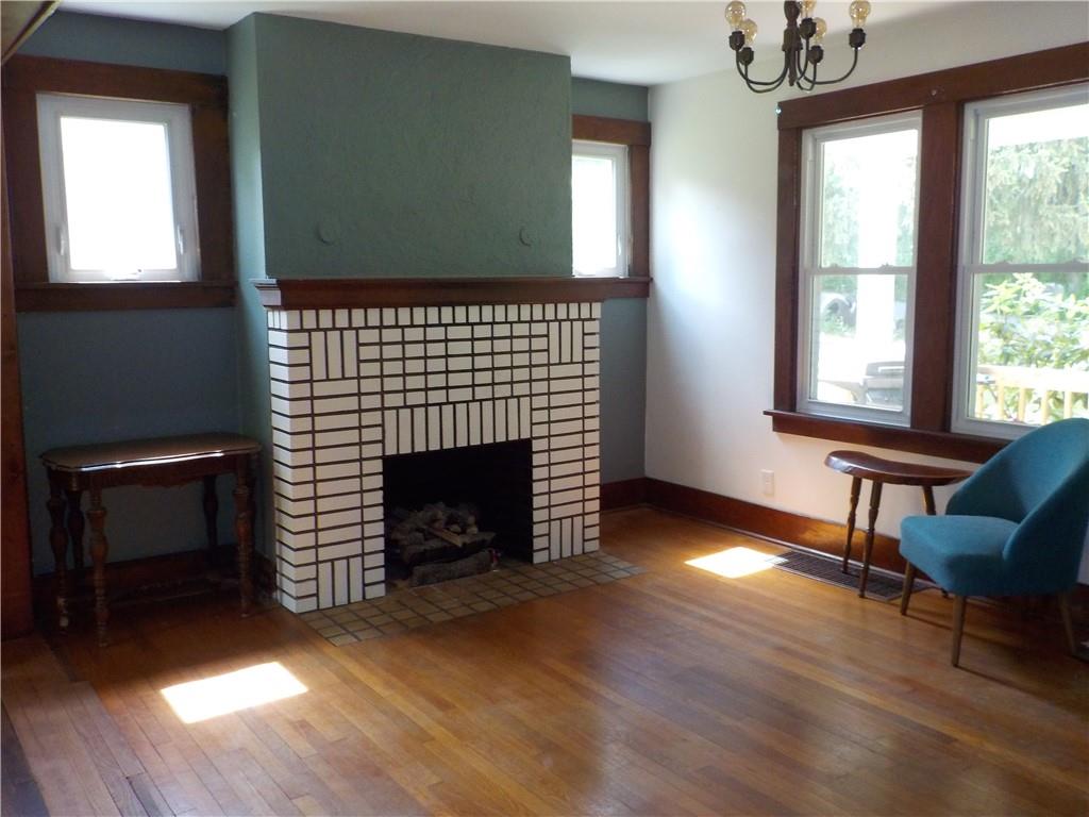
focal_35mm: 30
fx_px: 944
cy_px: 408
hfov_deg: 60.0
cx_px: 544
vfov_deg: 46.8
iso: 280
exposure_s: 1/30
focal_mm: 4.1
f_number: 3.3
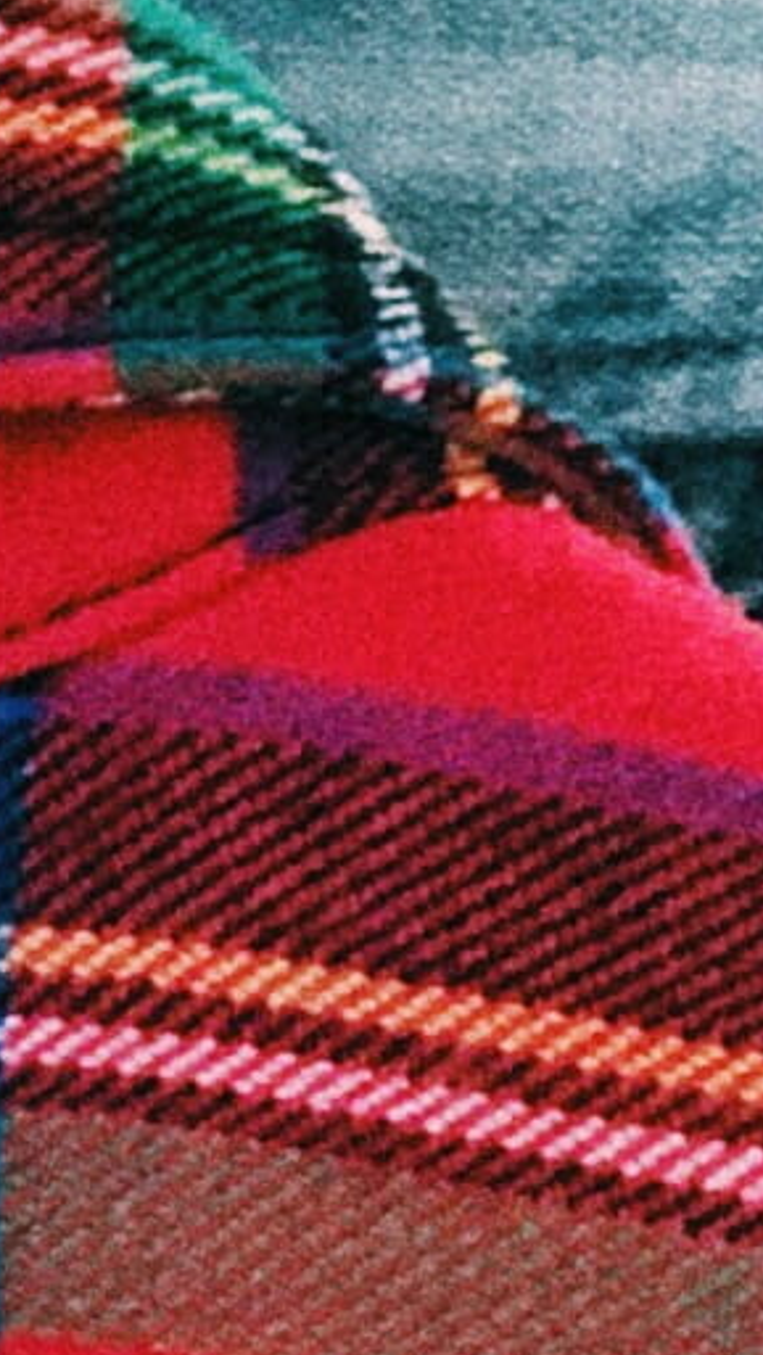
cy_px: 1543
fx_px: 17532
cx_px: -2466
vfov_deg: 4.4
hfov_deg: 2.4
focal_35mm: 488
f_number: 2.8
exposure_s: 1/30
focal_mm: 6.6
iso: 200
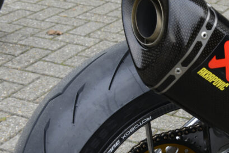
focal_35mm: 93
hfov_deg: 21.0
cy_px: 184
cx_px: 244
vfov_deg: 14.3
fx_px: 592
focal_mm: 38
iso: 400
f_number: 8
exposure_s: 1/125
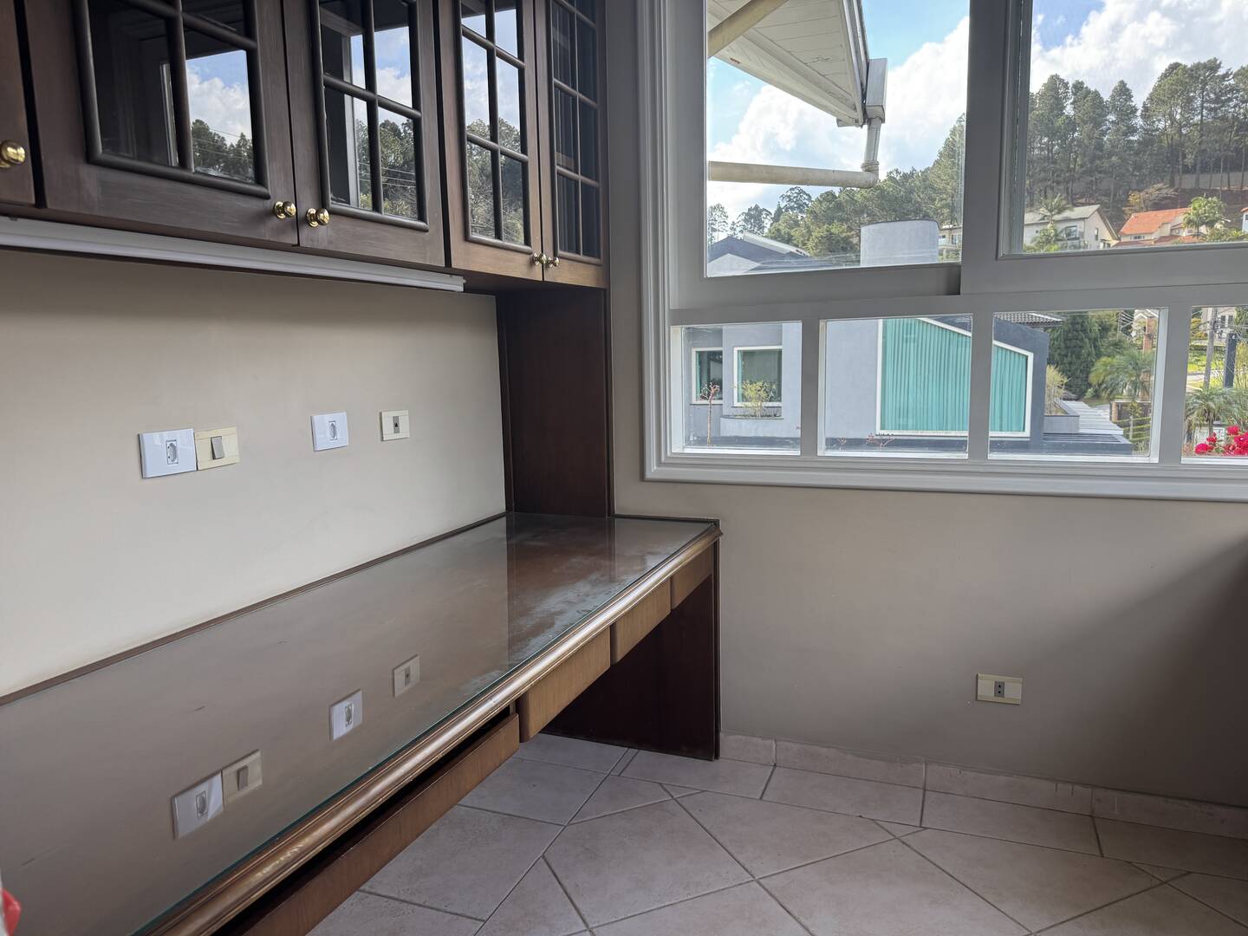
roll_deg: +1.9
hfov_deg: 71.6
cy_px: 468
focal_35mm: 24
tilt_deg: -7.8
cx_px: 624
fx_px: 865
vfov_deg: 56.8
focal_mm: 6.76
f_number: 1.78
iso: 64
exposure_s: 1/271
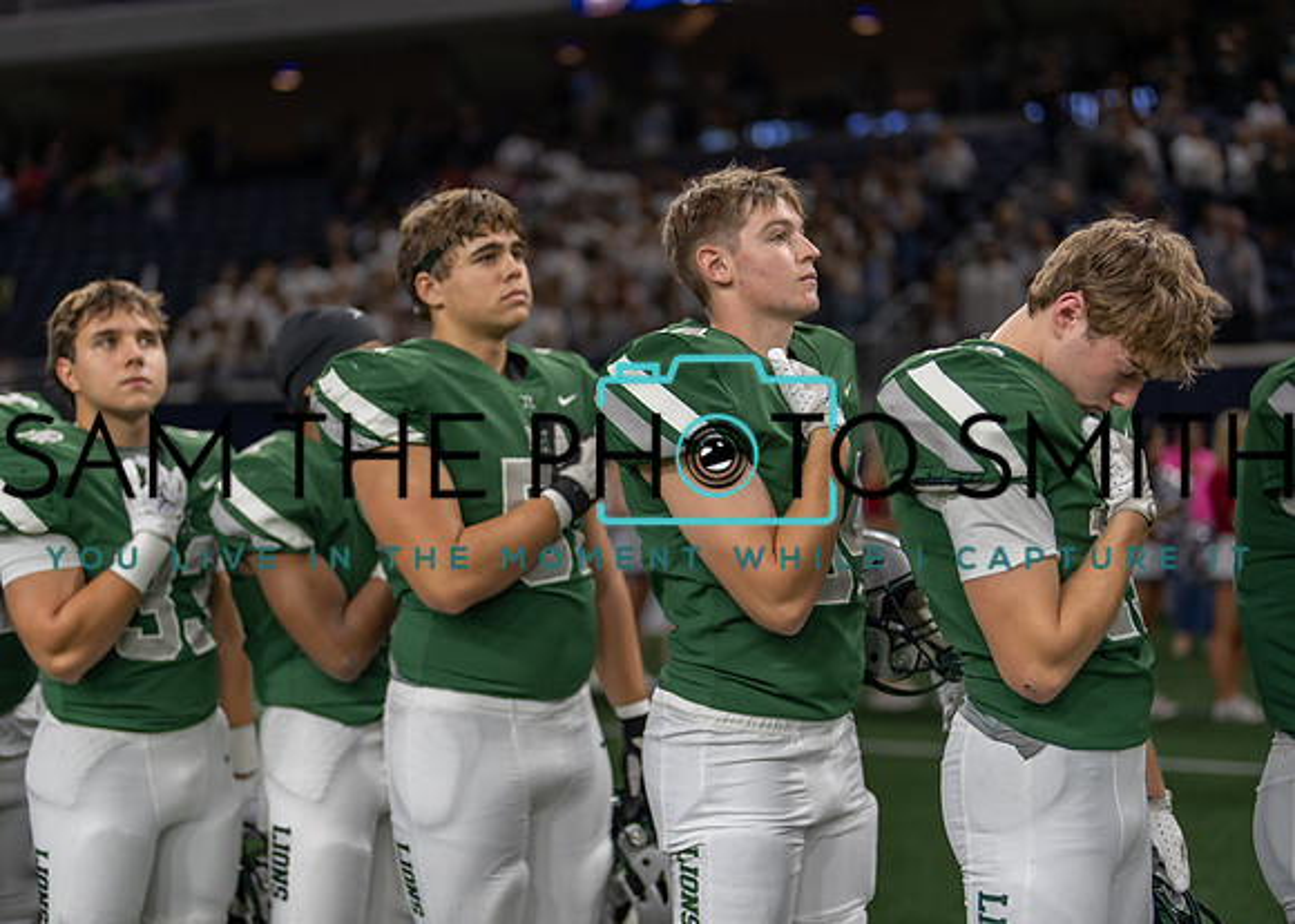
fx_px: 1926
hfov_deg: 37.2
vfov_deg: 27.0
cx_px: 648
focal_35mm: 52
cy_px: 462
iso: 160
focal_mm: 50
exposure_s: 1/500
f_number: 1.2
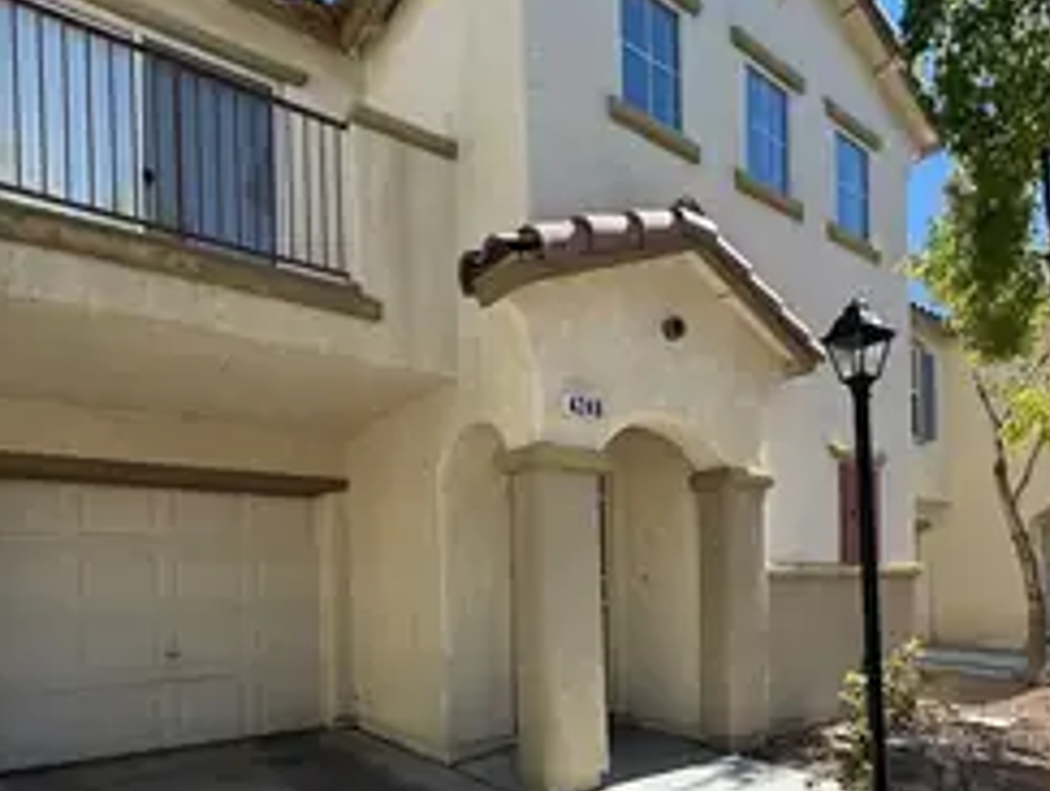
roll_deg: +1.8
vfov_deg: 56.3
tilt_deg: +0.5
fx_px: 699
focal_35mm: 23
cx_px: 614
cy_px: 588
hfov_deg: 73.3
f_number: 2.2
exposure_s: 1/868
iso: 50
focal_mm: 2.22
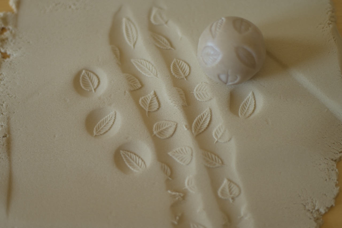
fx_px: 475
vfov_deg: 27.0
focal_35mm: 50
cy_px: 114
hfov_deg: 39.6
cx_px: 171
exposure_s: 1/100
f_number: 1.8
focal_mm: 50
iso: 110
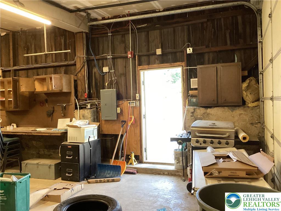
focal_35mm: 31
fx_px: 252
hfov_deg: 58.4
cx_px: 140
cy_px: 106
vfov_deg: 45.4
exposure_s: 1/60
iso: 160
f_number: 2.4
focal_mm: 3.3
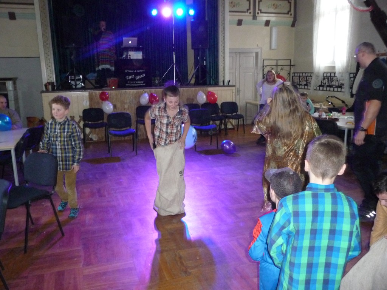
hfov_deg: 60.0
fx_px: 335
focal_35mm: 30
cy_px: 145
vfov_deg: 46.8
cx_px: 194
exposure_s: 1/30
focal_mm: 5
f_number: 3.4
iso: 500
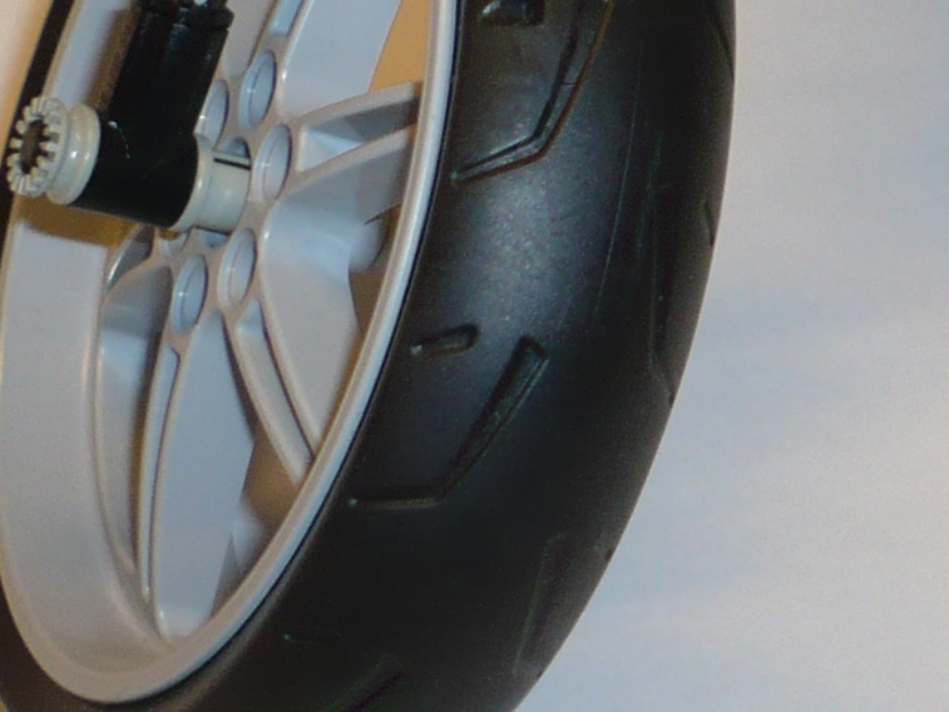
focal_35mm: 142
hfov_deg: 13.7
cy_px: -414
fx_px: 3894
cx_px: 975
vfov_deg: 10.1
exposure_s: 1/30
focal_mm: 5.8
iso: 100
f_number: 2.8
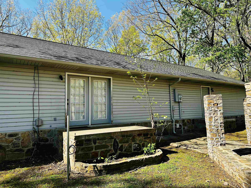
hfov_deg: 71.6
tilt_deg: +5.8
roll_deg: +1.8
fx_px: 174
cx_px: 126
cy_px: 94
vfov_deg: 56.8
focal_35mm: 24
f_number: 1.78
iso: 80
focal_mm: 6.86
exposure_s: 1/1779
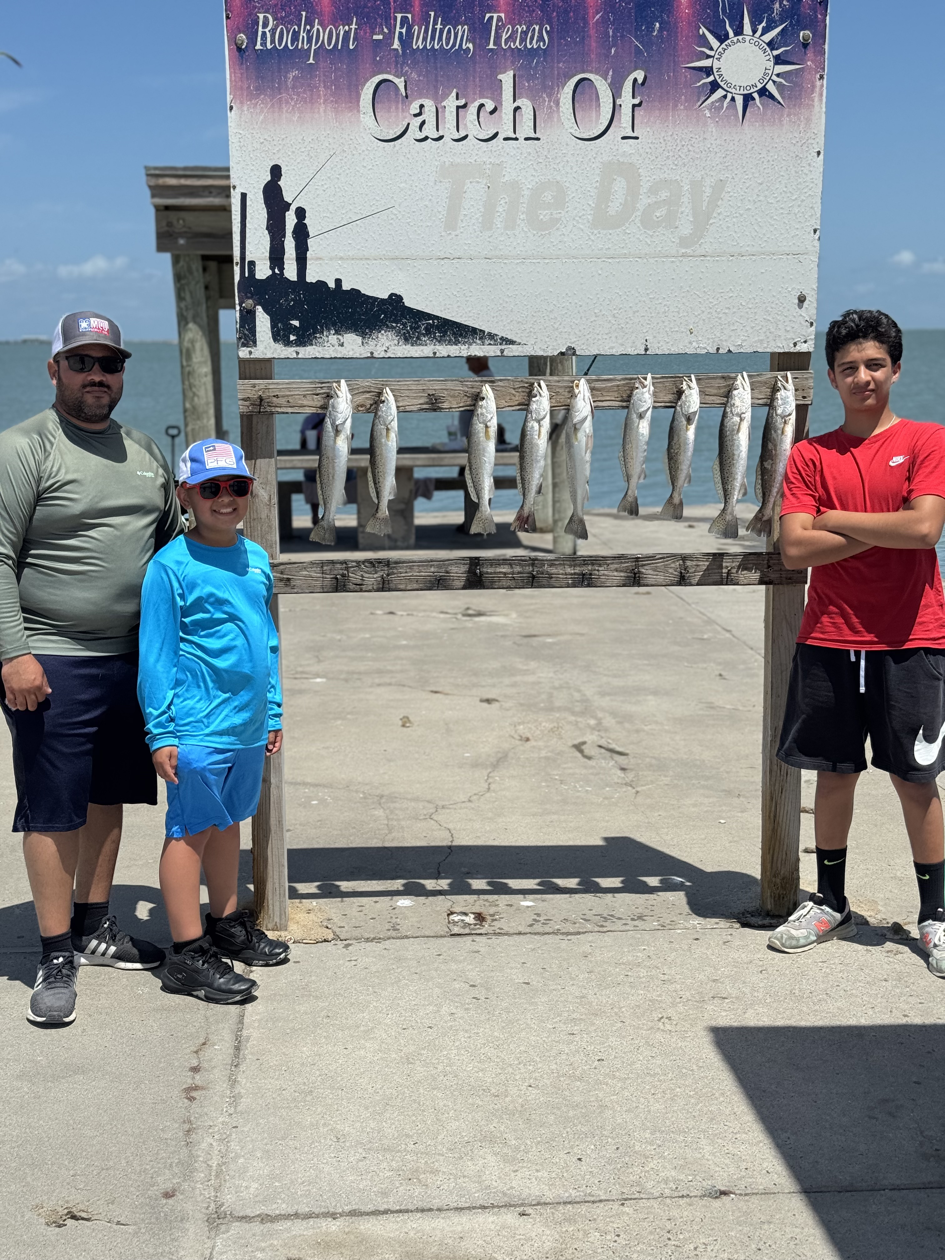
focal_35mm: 48
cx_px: 472
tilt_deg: -10.1
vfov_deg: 39.7
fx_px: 1747
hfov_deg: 30.3
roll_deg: +2.2
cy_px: 630
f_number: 1.78
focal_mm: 6.76
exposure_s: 1/9009
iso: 64
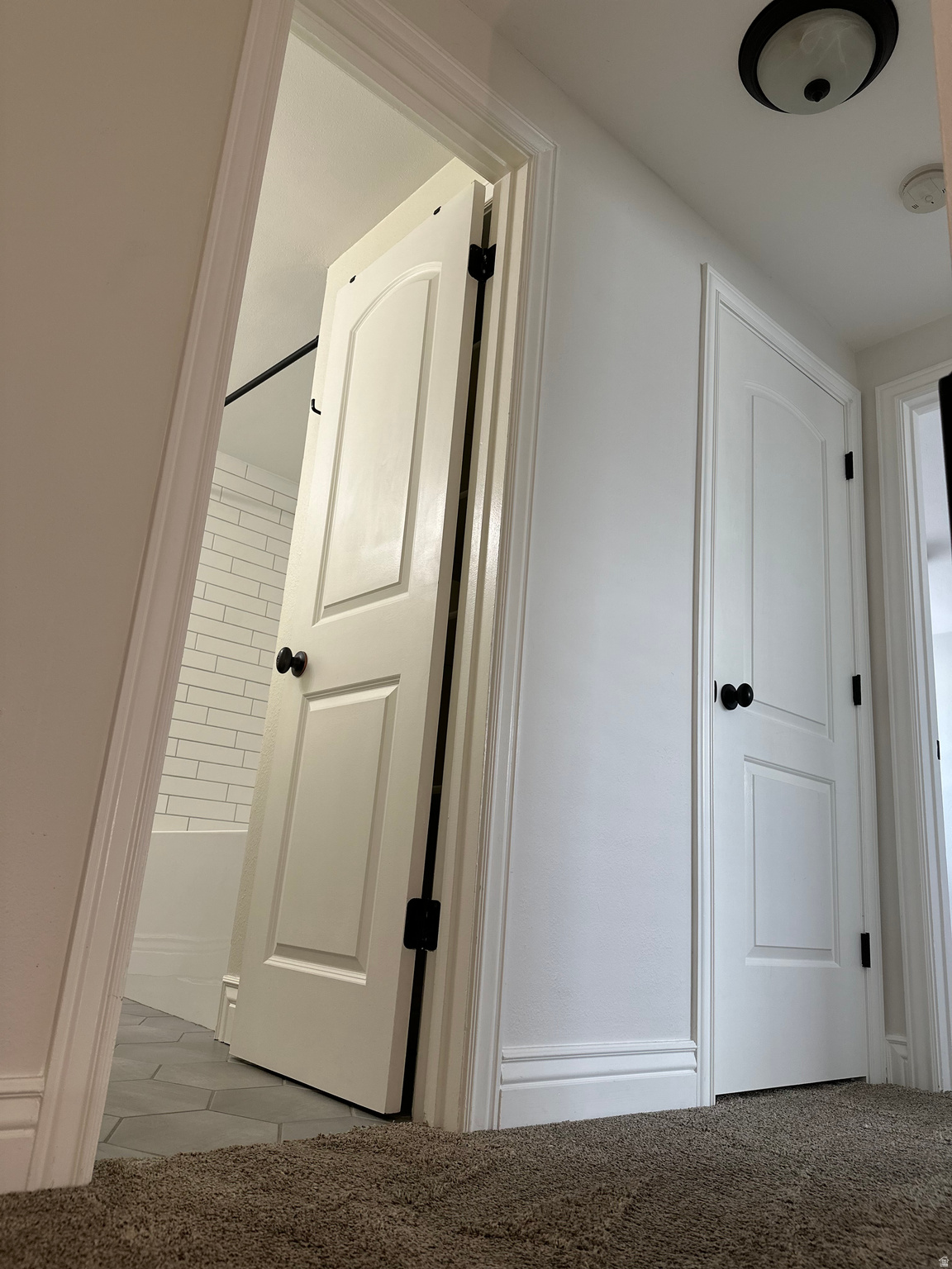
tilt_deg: +16.6
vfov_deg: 71.6
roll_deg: -4.6
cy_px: 634
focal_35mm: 24
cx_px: 476
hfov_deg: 56.8
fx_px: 880
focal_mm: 6.86
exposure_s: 1/120
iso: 160
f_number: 1.78
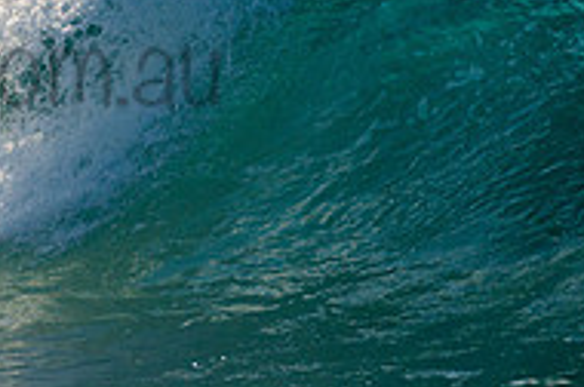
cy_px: 35
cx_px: -105
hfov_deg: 1.4
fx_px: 24778
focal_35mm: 1530
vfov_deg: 0.9
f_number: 5.6
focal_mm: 500
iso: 160
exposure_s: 1/2000
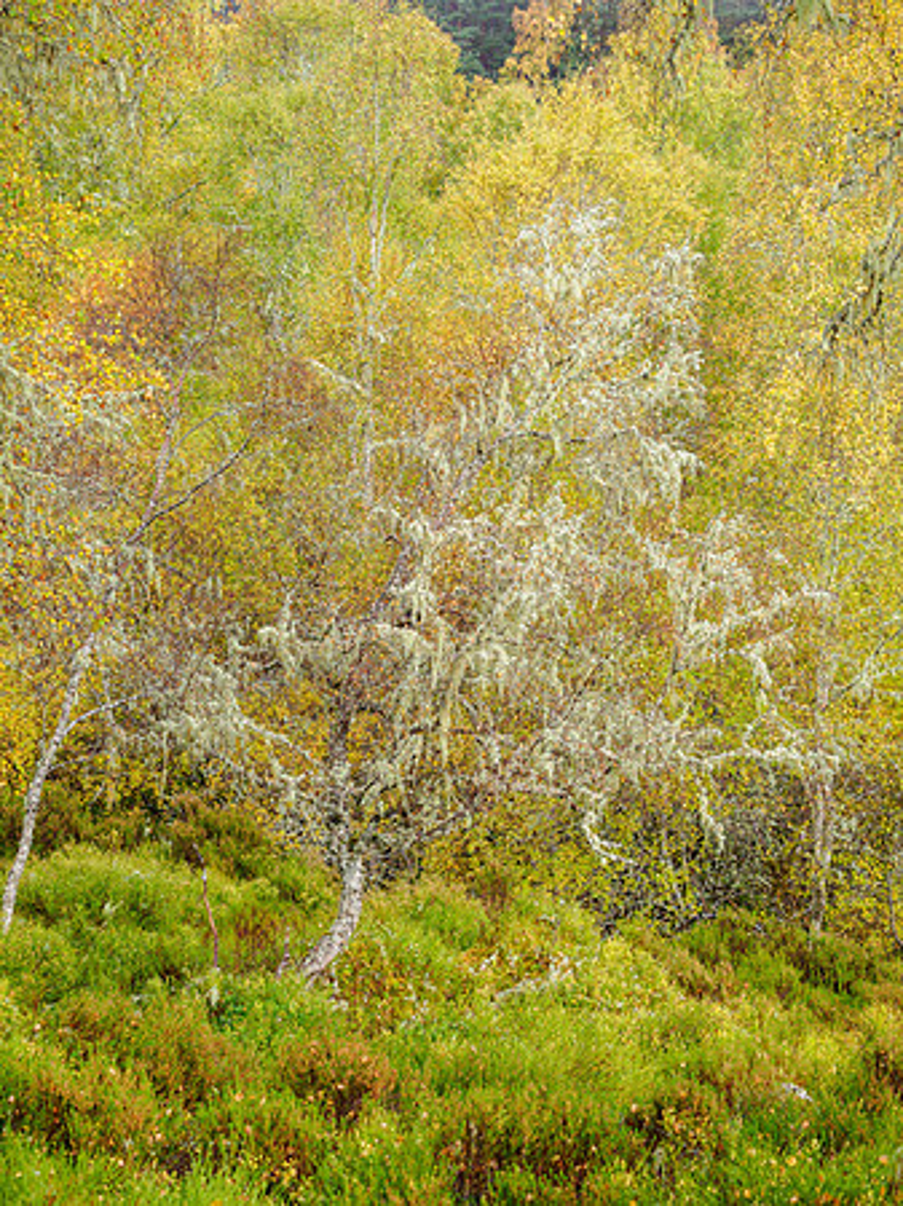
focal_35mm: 80
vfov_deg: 24.4
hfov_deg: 18.4
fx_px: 2785
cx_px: 452
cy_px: 603
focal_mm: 40
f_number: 4
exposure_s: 1/50
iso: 200
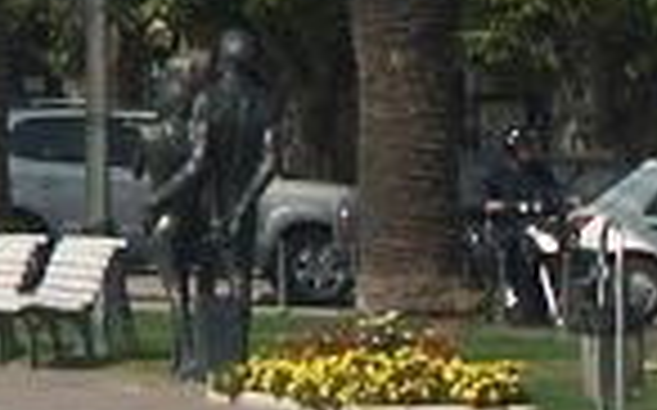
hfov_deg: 2.7
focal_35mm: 759
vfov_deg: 1.7
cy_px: -721
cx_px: -1246
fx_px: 13580
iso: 64
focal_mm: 26.09
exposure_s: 1/500
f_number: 7.1
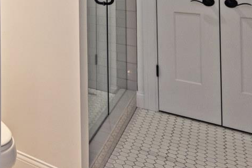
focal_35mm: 44
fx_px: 308
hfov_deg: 33.0
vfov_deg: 26.5
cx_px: -76
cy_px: -43
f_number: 4
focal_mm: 14
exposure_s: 1/60
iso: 200
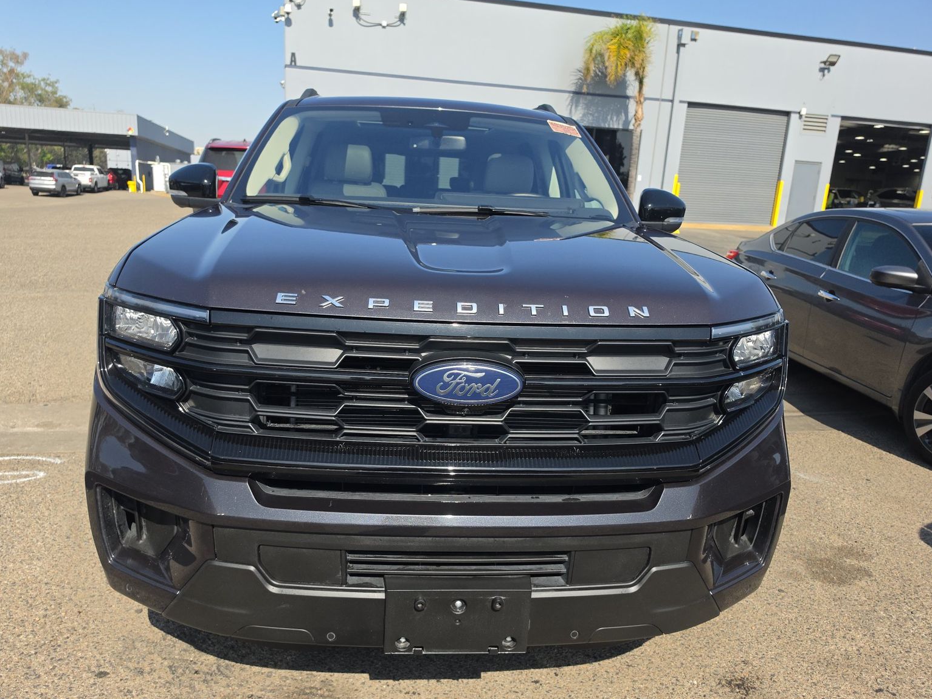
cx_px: 447
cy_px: 362
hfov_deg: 71.6
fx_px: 646
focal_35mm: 24
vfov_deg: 56.8
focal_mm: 6.5
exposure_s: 1/3777
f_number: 1.4
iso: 63
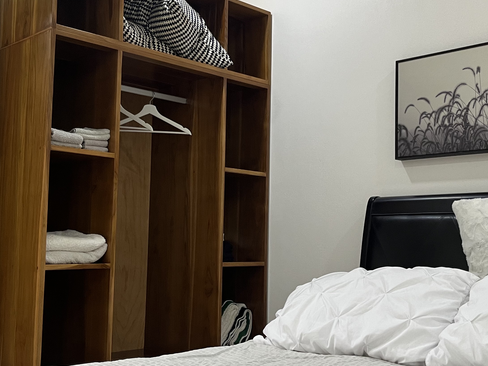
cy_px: 181
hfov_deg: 39.6
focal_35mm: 48
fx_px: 677
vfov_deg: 30.3
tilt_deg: +4.8
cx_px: 258
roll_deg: -0.9
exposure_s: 1/60
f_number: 1.6
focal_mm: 5.1
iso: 125
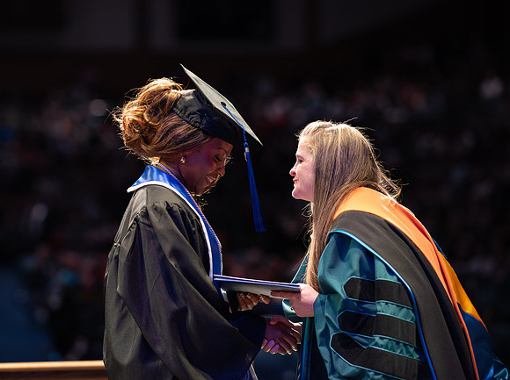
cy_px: 177
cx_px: 204
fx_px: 1783
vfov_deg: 12.2
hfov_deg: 16.3
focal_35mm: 121
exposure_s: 1/320
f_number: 2
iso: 1600
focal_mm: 105
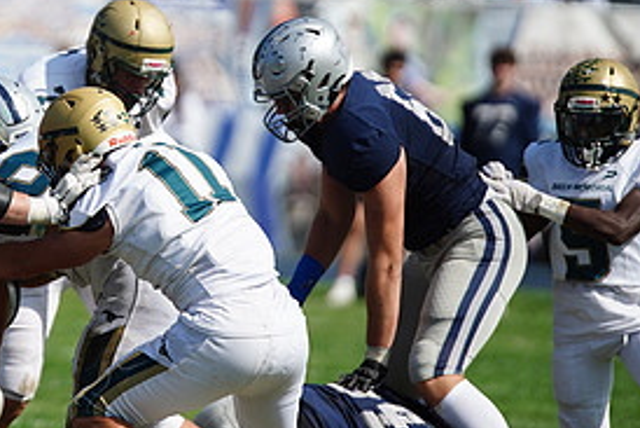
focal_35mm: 635
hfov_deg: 3.2
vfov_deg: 2.2
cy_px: 141
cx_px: 35
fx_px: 11294
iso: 400
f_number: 2.8
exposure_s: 1/6400
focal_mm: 300
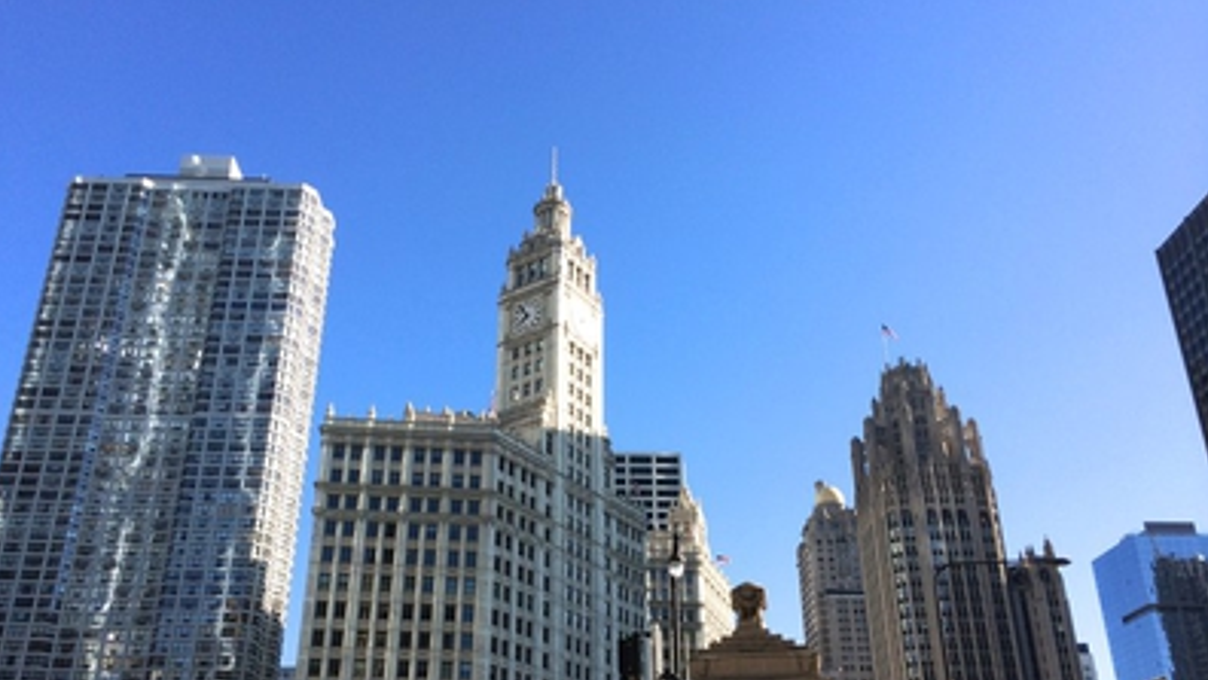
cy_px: 451
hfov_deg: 59.5
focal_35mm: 33
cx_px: 601
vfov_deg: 35.3
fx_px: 1057
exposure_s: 1/1414
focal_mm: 4.12
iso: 32
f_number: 2.2
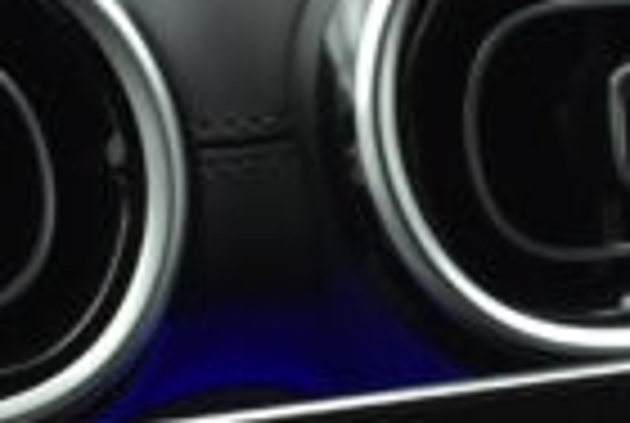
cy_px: 835
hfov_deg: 11.2
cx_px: 675
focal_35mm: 181
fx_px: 3174
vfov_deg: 7.3
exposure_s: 1/100
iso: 1600
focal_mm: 22
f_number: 3.8
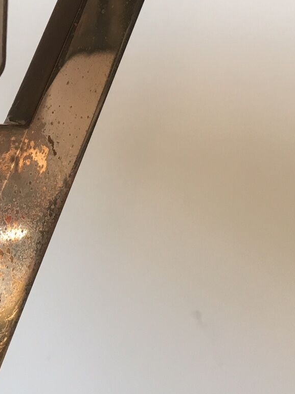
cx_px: -11
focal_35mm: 76
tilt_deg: +5.8
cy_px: 27
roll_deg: -0.4
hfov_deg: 18.8
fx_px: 863
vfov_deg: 24.8
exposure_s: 1/33
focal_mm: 4.15
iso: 32
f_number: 2.2
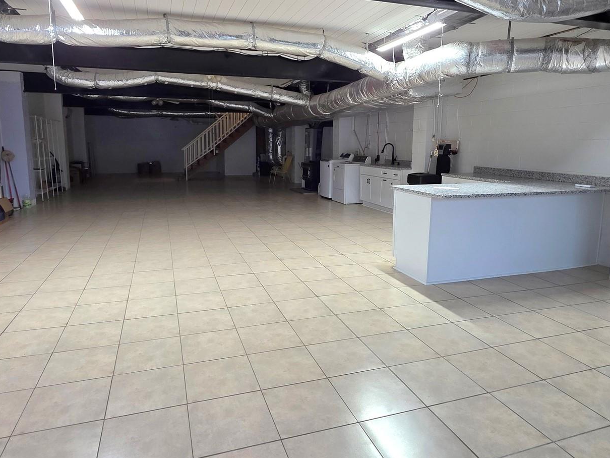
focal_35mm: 22
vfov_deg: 60.9
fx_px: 388
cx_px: 300
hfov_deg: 76.4
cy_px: 202
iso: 200
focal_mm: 2.2
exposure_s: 1/60.2
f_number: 1.9
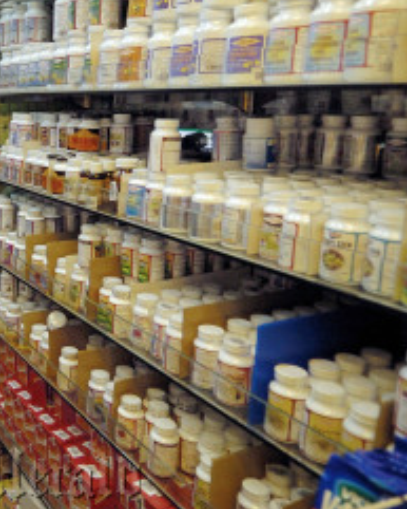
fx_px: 527
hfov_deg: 34.6
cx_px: -70
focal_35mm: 35
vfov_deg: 50.8
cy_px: 183
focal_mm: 12
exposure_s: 1/60
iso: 500
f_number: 4
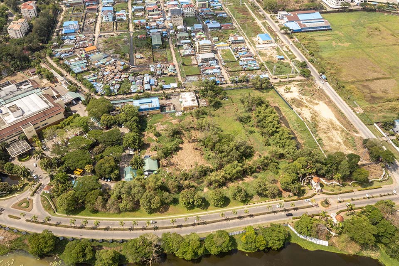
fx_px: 310
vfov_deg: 46.4
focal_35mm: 28
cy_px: 133
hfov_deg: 65.5
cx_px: 200
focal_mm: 10.26
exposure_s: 1/200
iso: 100
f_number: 9
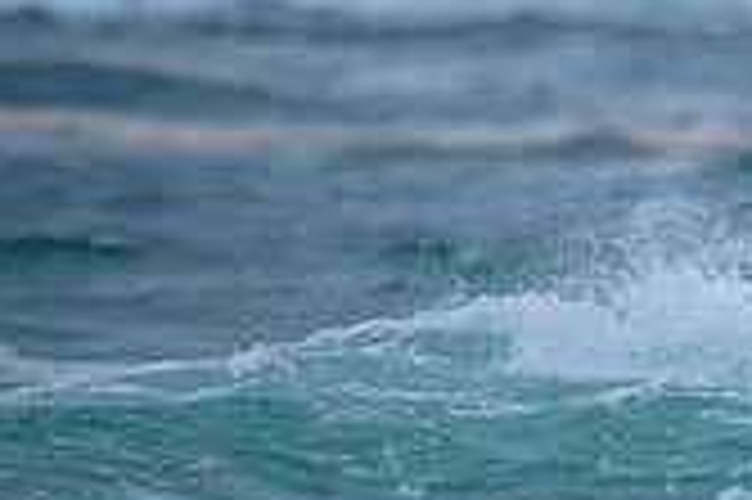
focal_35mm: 2844
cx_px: 1288
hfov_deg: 0.7
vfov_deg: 0.5
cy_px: 570
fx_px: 59349
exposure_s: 1/2000
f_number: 6.3
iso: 250
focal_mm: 800
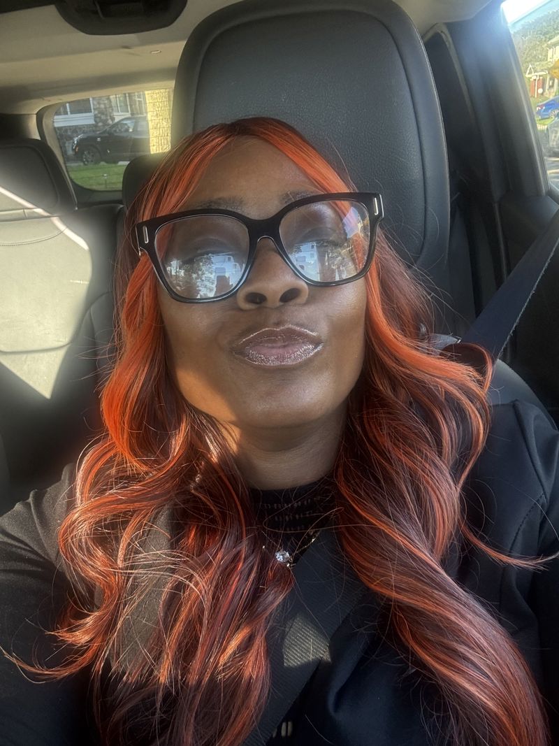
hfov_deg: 46.8
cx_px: 280
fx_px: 646
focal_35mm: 30
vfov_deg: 60.0
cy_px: 373
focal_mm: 2.69
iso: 100
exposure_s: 1/60
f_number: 1.9
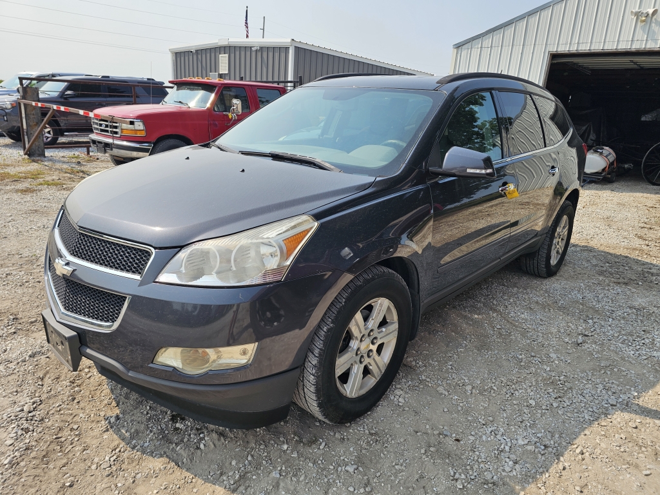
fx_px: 439
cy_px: 248
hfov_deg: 73.9
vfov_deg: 58.9
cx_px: 330
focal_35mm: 23
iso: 10
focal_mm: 6.3
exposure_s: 1/668
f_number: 1.7
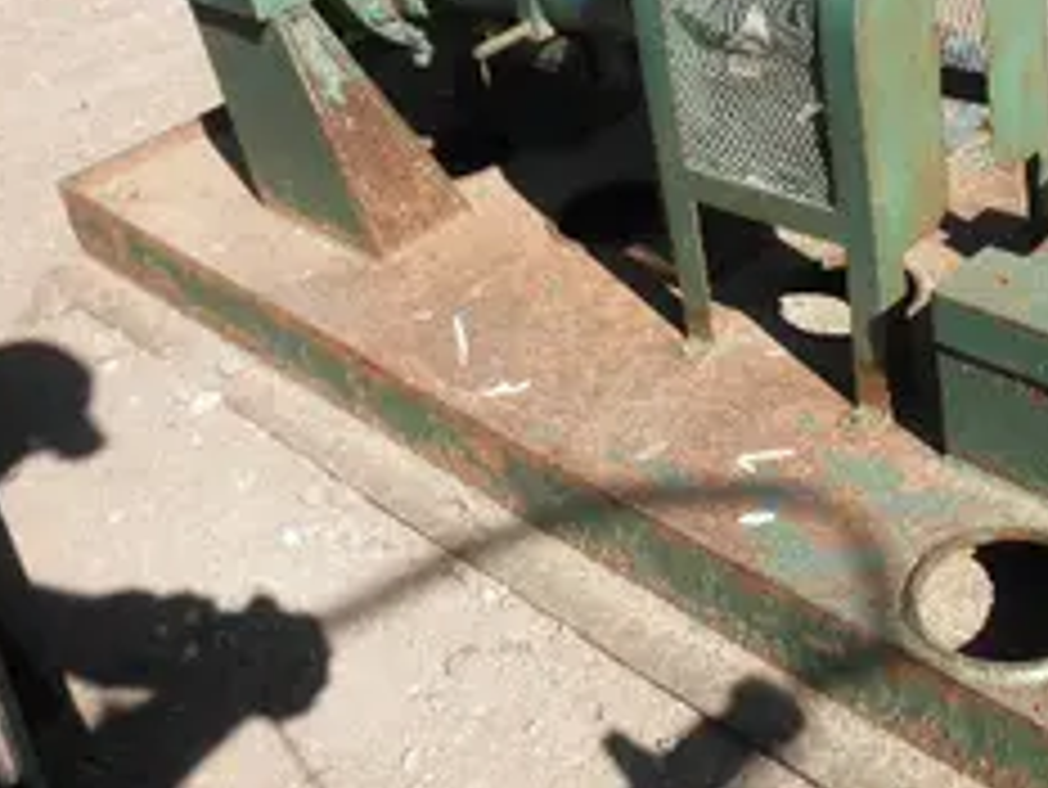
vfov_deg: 30.2
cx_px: 814
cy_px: 297
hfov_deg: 38.4
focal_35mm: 48
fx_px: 1454
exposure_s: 1/80
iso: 64
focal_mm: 5
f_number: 8.5
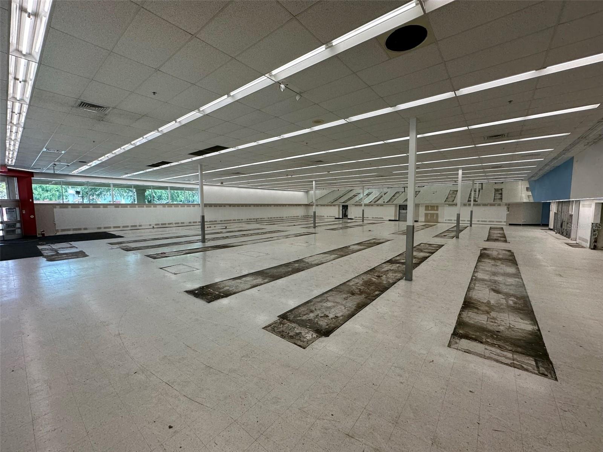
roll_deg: +0.0
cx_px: 302
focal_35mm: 14
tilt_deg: -4.9
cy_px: 226
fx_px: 244
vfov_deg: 85.7
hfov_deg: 102.1
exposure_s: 1/120
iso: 50
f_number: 2.2
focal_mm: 2.22
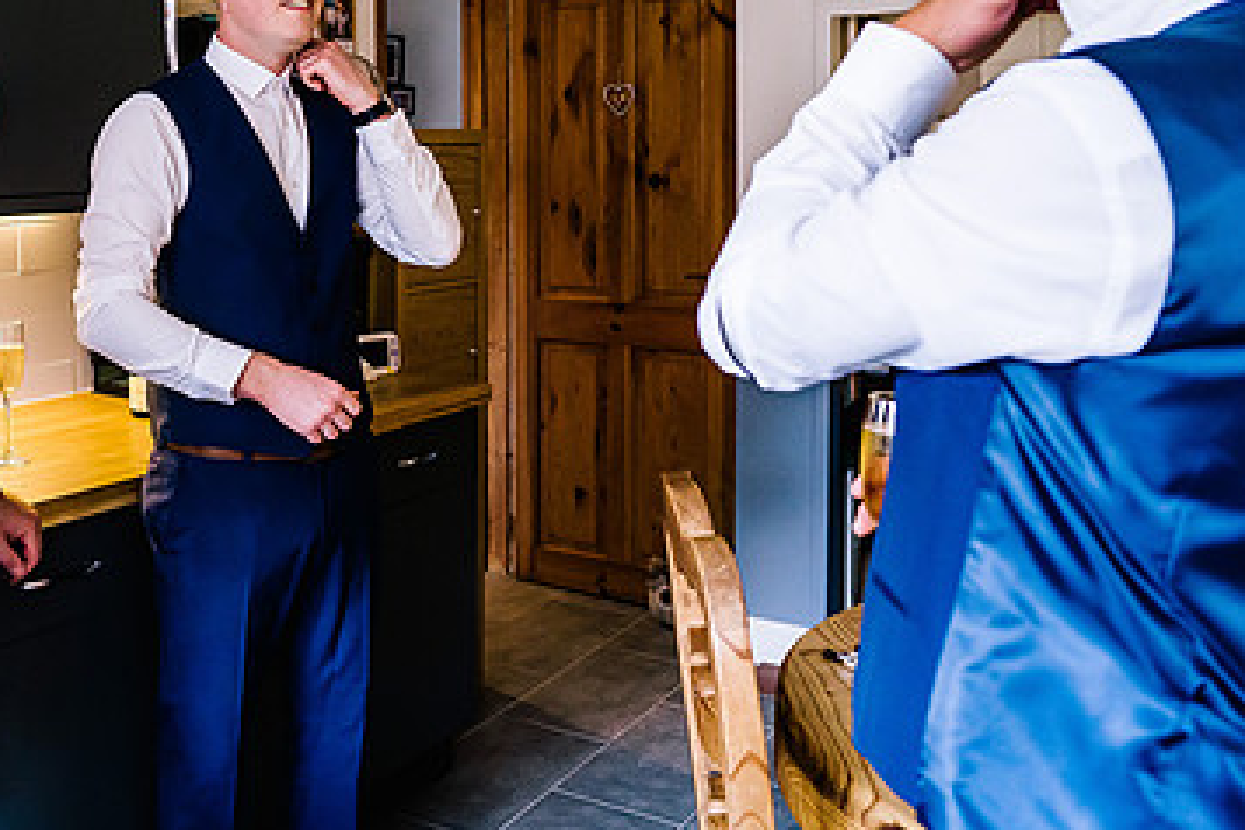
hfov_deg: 47.2
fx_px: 1349
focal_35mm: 39
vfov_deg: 33.5
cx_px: 269
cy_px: 197
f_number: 2.8
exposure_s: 1/200
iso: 2000
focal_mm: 24
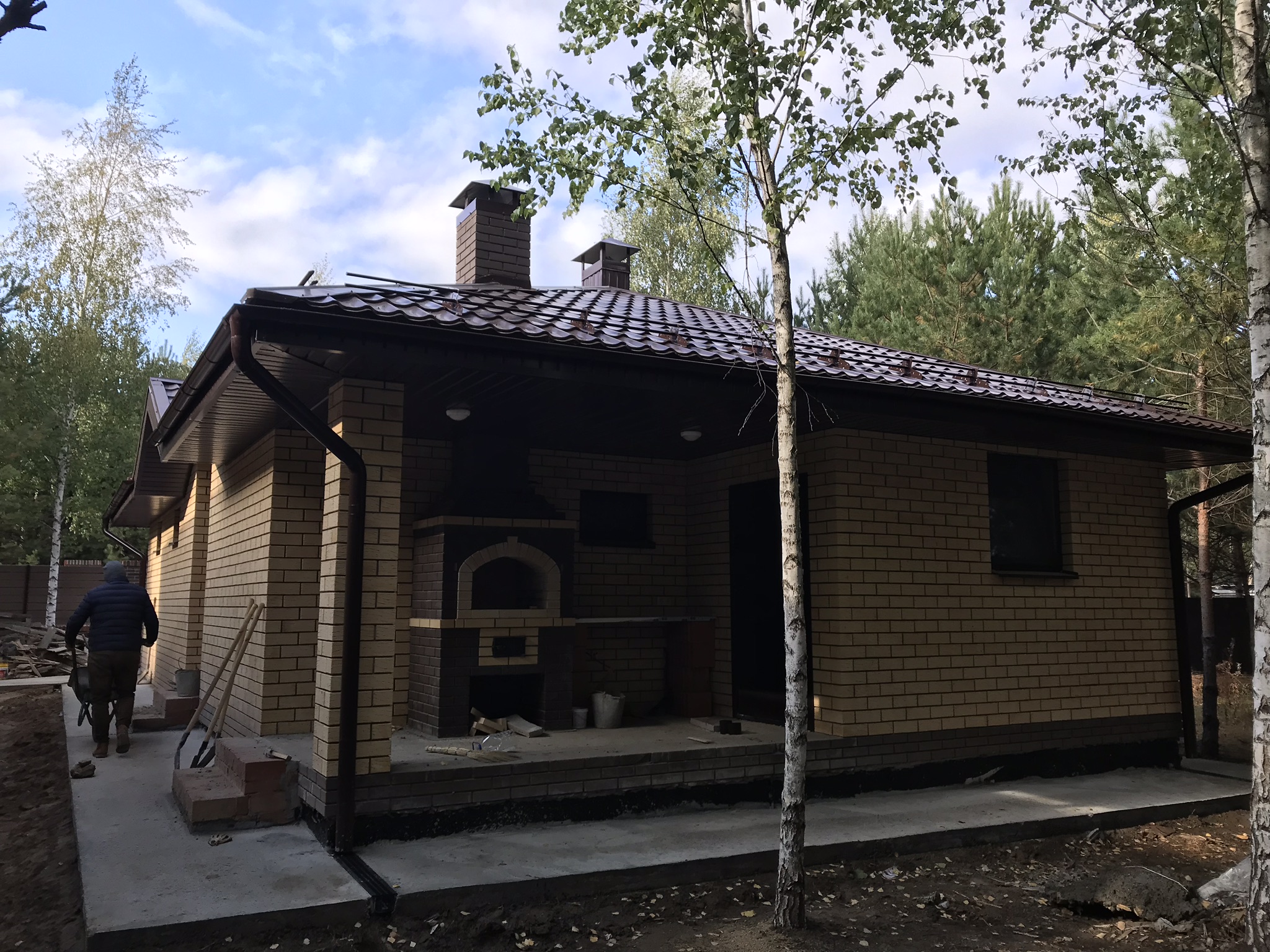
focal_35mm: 28
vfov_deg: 49.7
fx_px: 1027
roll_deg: -0.2
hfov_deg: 63.4
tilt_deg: +7.5
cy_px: 476
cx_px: 635
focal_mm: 3.99
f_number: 1.8
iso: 20
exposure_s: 1/610
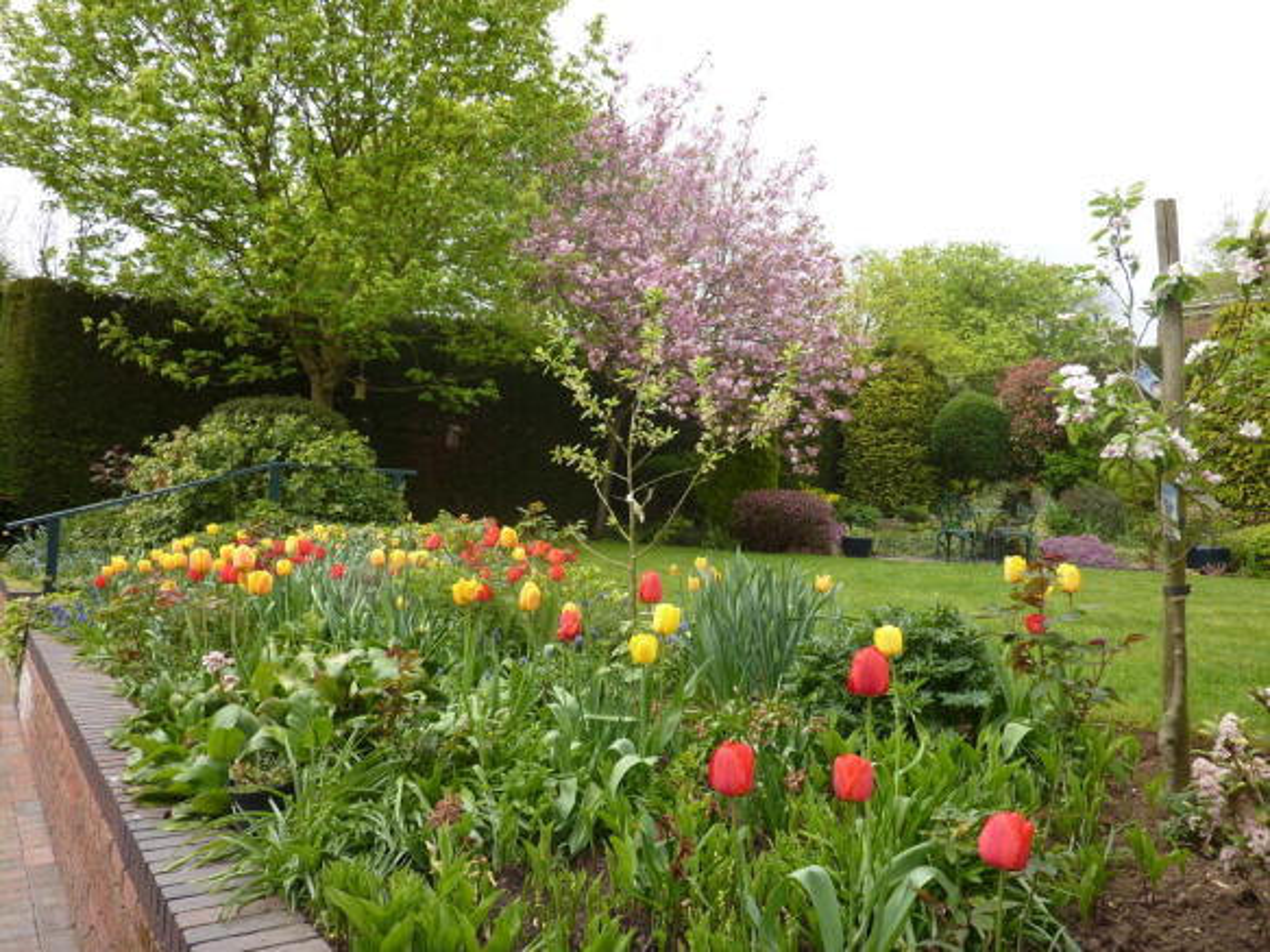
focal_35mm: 25
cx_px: 635
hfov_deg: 69.4
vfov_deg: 54.9
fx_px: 917
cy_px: 476
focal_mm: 4.1
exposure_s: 1/200
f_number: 4
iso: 100
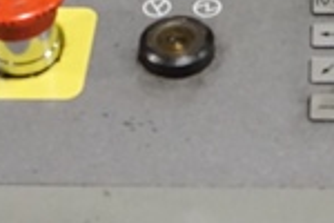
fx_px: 1521
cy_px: -298
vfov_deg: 7.8
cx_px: 254
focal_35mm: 164
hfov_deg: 12.5
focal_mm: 16
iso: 2500
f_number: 3.5
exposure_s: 1/160
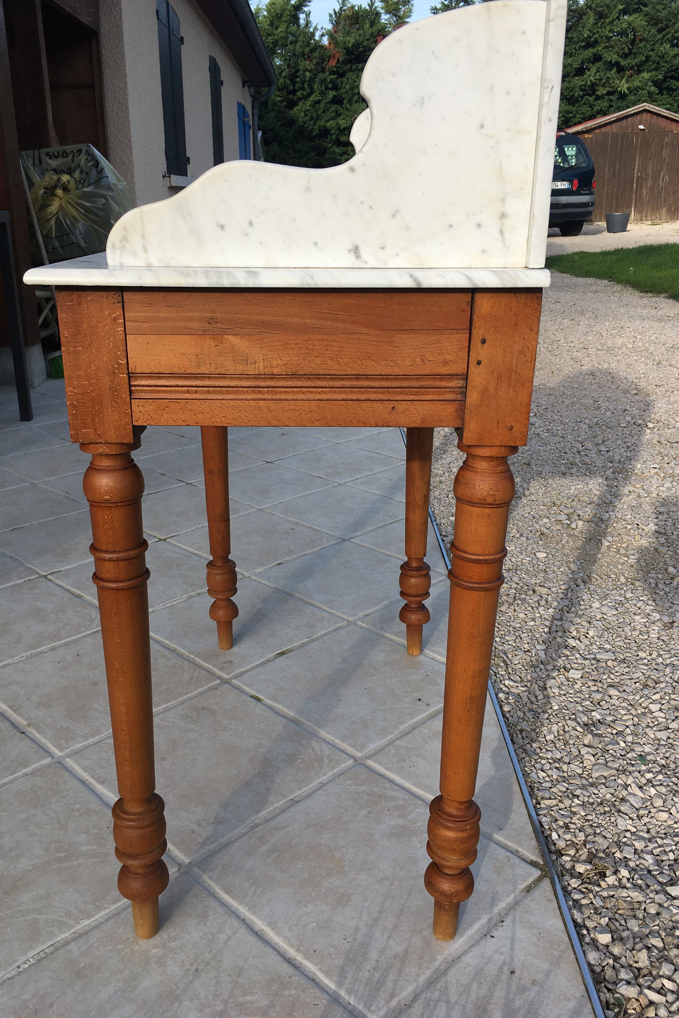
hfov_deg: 42.3
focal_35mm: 31
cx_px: 313
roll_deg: +1.2
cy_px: 511
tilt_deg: -19.1
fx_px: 877
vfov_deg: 60.3
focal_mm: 4.15
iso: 25
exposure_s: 1/884
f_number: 2.2
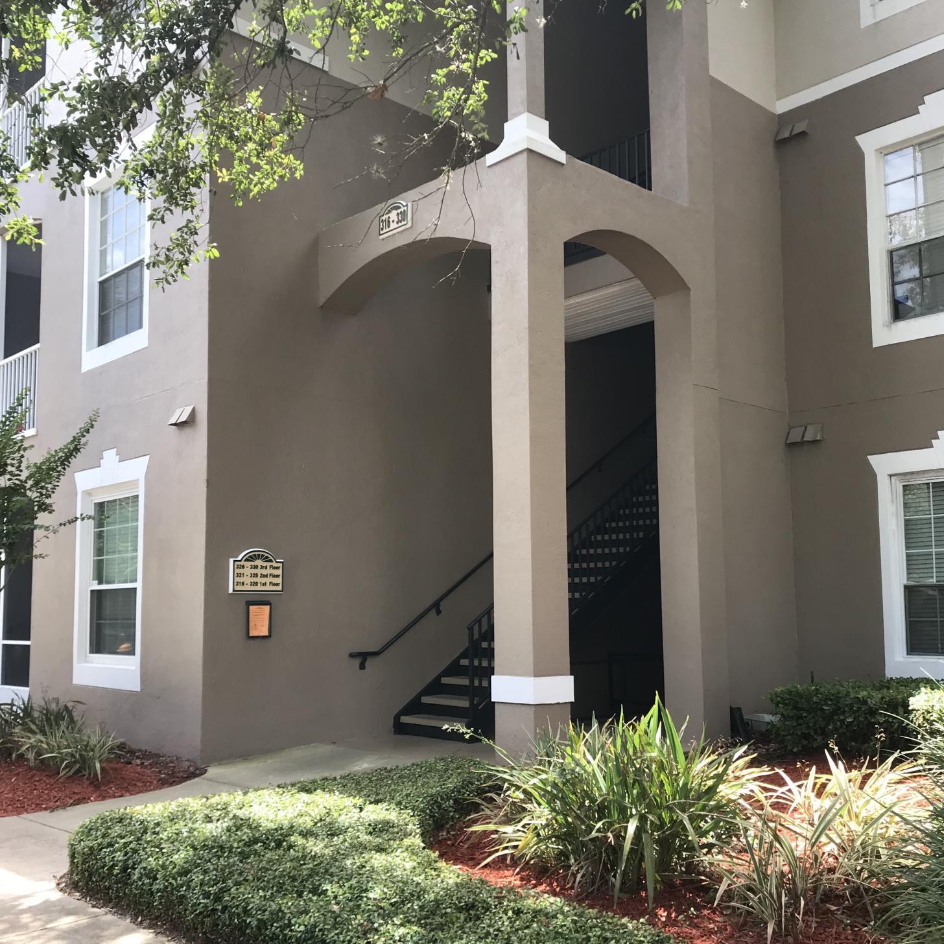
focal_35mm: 34
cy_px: 524
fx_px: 1049
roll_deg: -0.3
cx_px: 466
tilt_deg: +6.3
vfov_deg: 48.4
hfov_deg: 48.4
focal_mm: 3.99
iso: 20
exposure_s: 1/353
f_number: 1.8
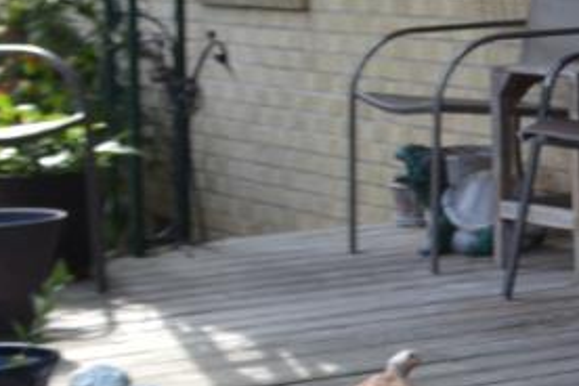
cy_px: -2
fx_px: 2364
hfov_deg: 12.0
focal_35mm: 147
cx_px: 1265
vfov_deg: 9.3
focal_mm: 18
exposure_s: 1/125
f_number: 5.6
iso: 125
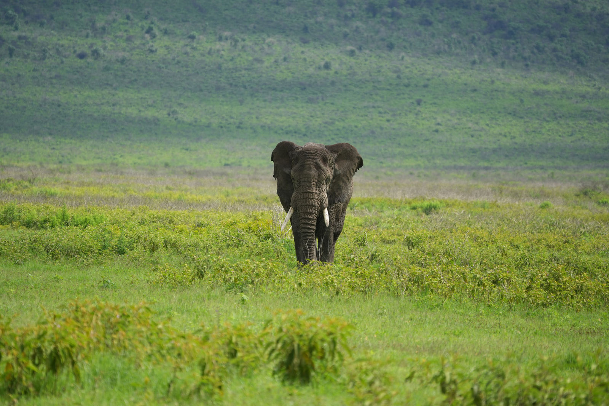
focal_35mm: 400
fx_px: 6765
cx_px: 304
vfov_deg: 3.4
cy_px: 203
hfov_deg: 5.2
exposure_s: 1/500
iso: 200
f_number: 6.3
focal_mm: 400
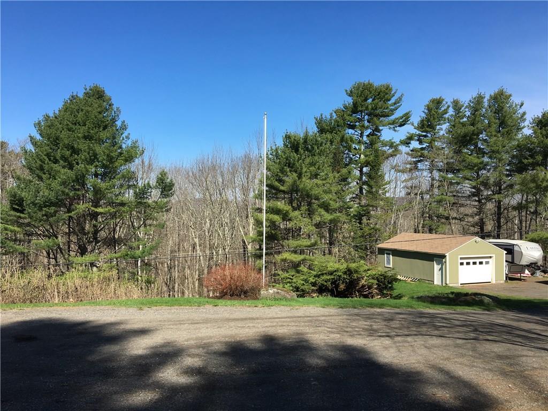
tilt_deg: +0.2
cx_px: 274
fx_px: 459
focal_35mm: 29
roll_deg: -0.7
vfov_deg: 48.2
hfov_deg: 61.7
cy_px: 206
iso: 25
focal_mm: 4.15
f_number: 2.2
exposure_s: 1/1282
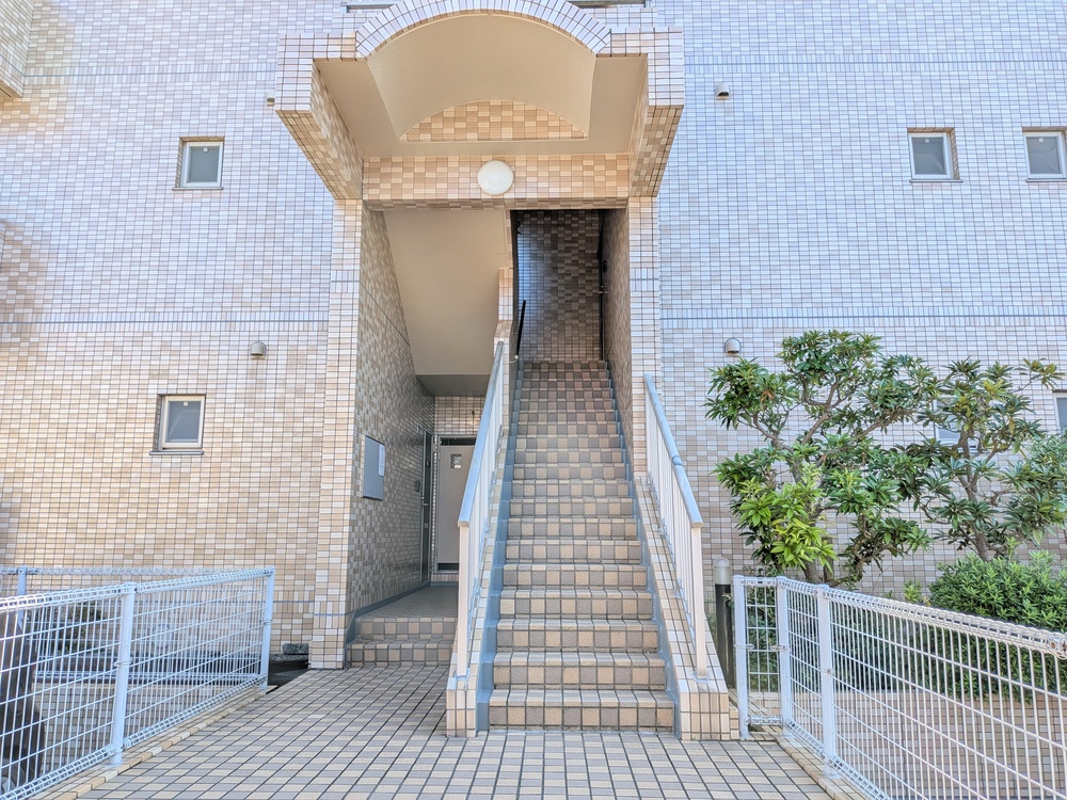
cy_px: 400
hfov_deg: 71.6
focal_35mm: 24
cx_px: 534
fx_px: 740
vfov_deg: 56.8
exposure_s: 1/437
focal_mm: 4.53
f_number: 1.7
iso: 29
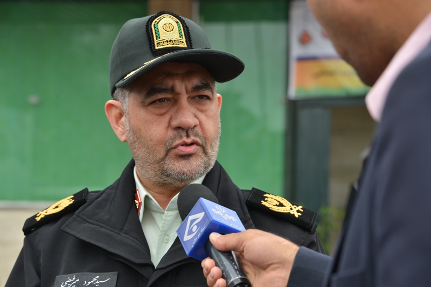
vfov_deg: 14.0
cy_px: 144
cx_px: 216
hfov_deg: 20.8
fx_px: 1173
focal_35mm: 98
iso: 100
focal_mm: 98
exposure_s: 1/100
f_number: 6.3
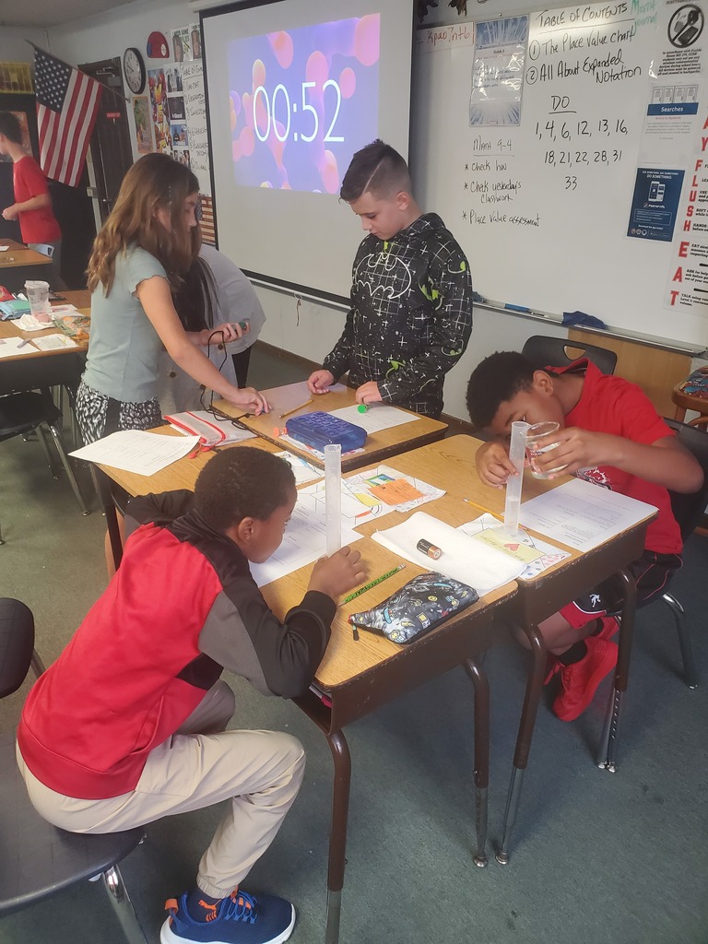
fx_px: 709
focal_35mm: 26
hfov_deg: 53.1
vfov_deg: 67.3
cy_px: 472
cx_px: 354
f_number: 2.4
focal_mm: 4.3
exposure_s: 1/40
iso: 250
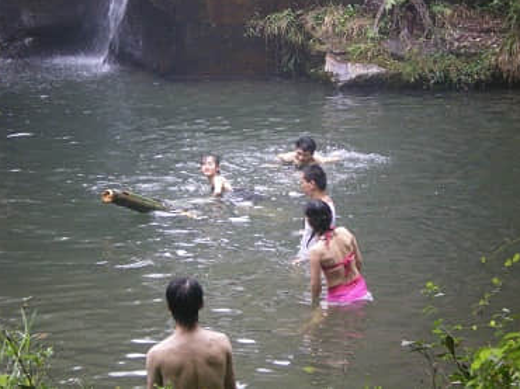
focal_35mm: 123
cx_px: 242
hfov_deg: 16.0
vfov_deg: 12.0
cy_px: 180
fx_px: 1847
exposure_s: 1/60
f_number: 5.9
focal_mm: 18.9
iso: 400
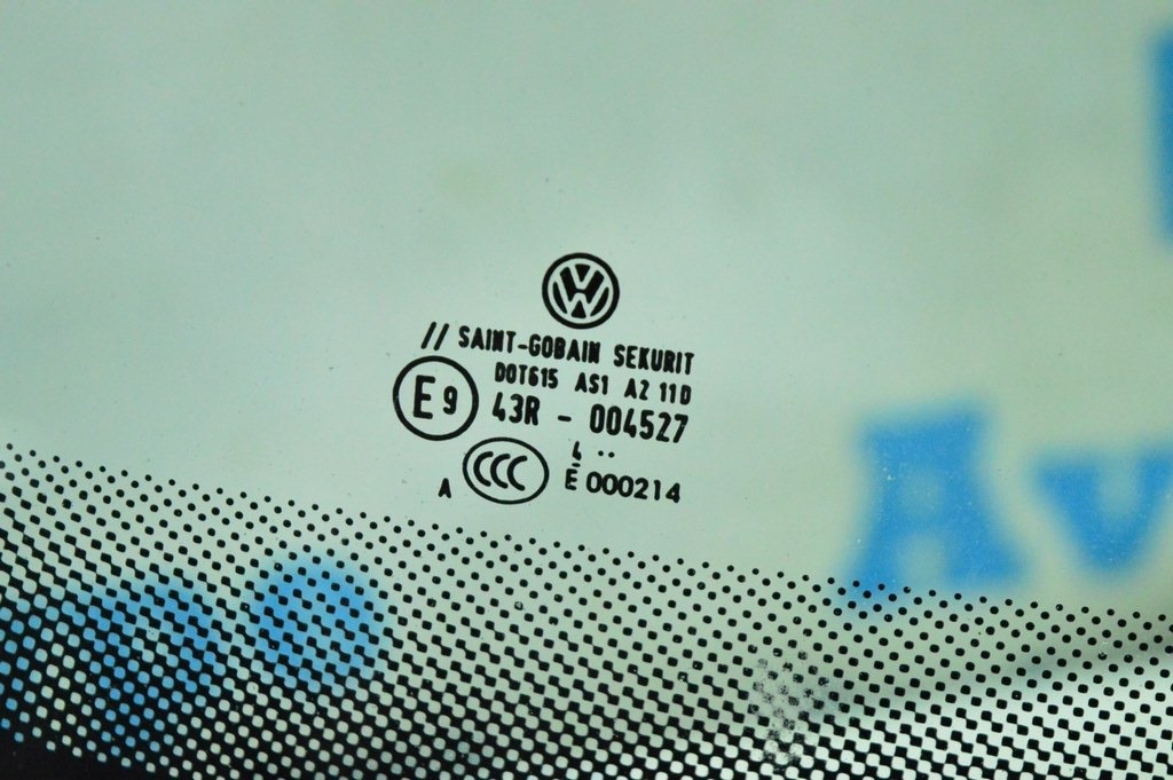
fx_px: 2686
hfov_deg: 24.6
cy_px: 390
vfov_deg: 16.5
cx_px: 586
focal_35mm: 82
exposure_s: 1/200
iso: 6400
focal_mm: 55
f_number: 5.6
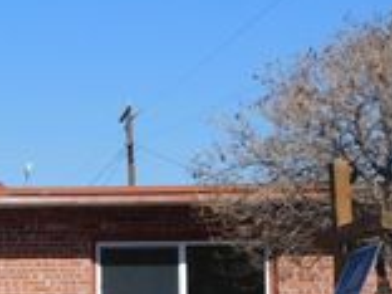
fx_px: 1450
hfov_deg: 14.6
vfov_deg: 11.4
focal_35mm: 128
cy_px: 315
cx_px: -138
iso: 125
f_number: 7.2
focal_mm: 7.1
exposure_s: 1/500
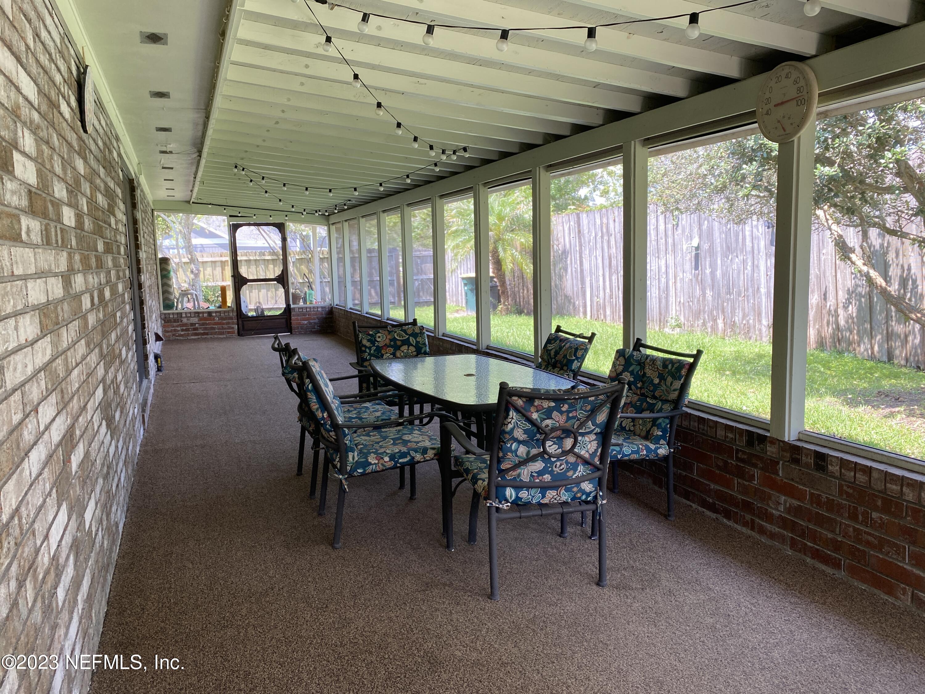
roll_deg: +1.5
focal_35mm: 26
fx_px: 695
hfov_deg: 67.3
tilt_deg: -6.7
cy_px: 347
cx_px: 462
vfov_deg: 53.1
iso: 50
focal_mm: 4.25
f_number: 1.8
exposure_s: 1/122
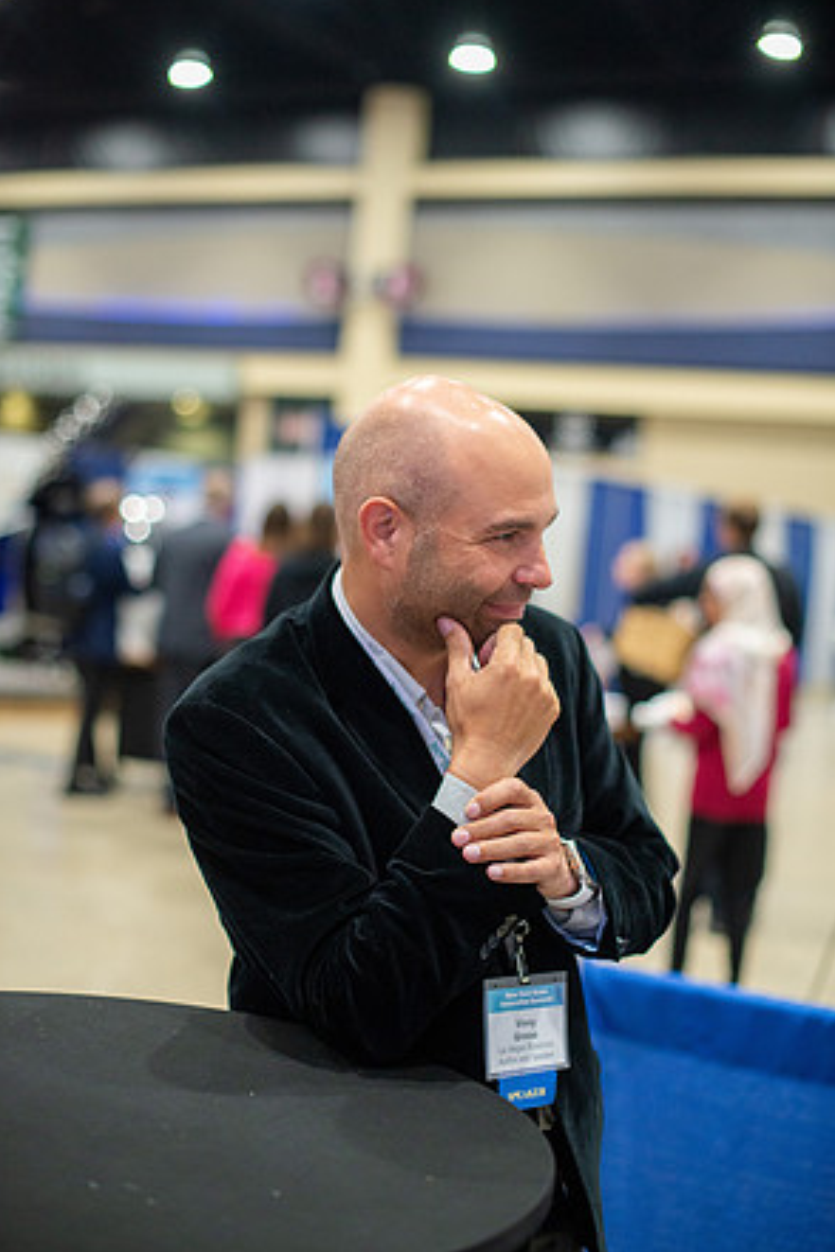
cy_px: 622
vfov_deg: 38.9
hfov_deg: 26.5
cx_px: 420
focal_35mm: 51
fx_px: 1774
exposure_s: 1/200
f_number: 2
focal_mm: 50
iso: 1600
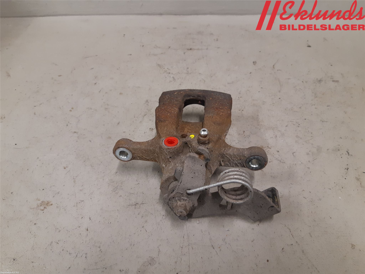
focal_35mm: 26
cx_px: 182
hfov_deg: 67.3
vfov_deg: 53.1
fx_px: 274
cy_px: 137
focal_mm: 3.93
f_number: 1.7
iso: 125
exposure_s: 1/50
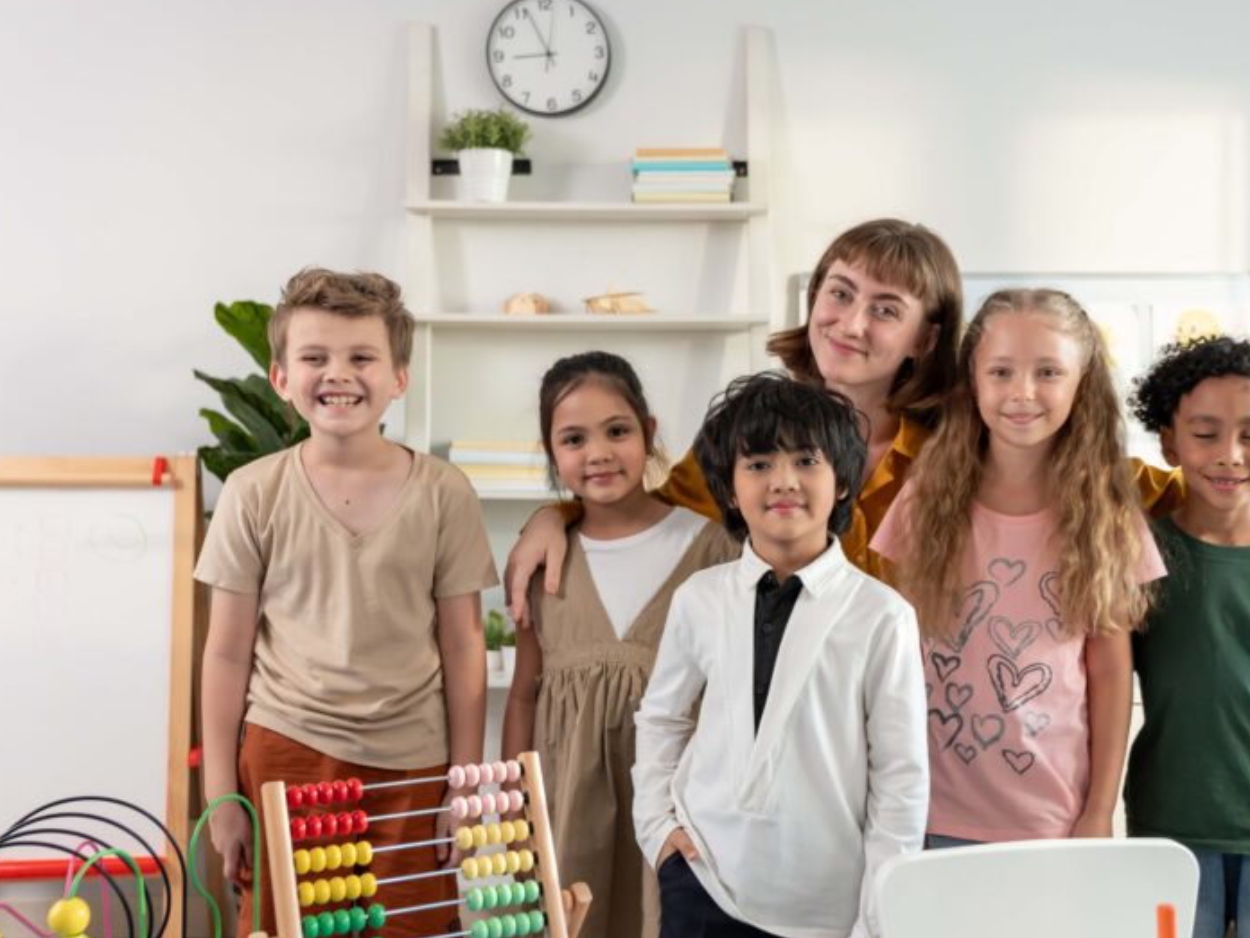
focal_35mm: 41
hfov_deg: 45.4
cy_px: 504
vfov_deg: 35.1
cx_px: 779
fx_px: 1481
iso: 1000
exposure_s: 1/400
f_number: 2.8
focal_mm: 29
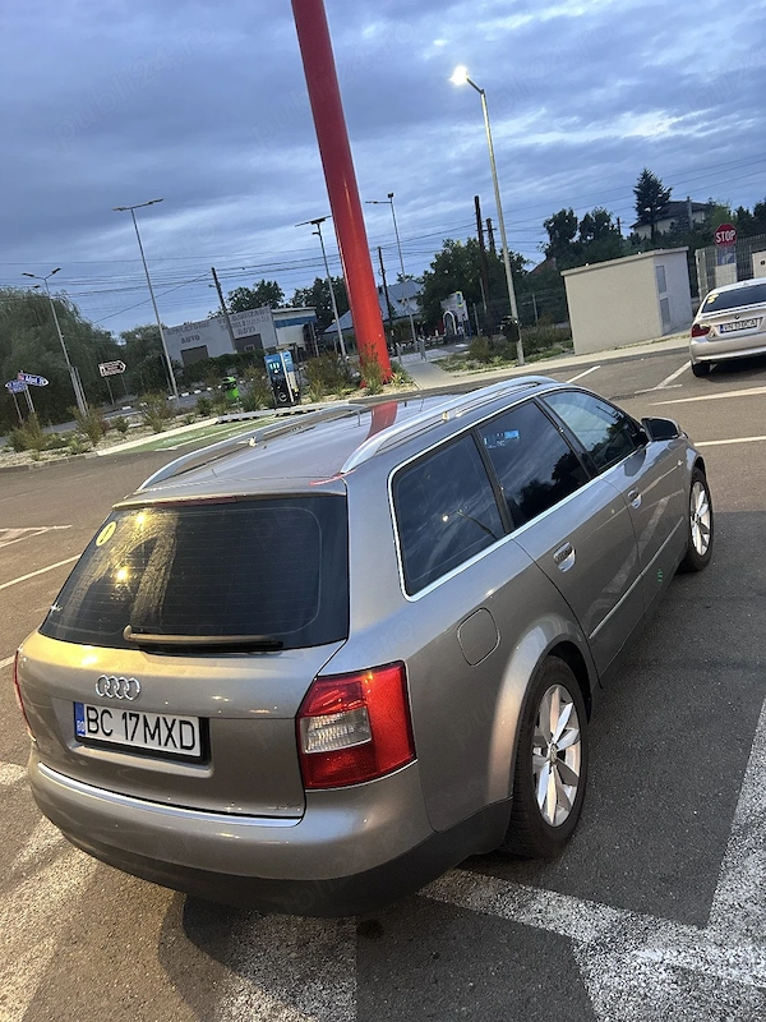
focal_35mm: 26
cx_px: 383
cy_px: 511
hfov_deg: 53.1
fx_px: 767
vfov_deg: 67.3
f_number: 1.5
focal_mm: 5.7
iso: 500
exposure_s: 1/33
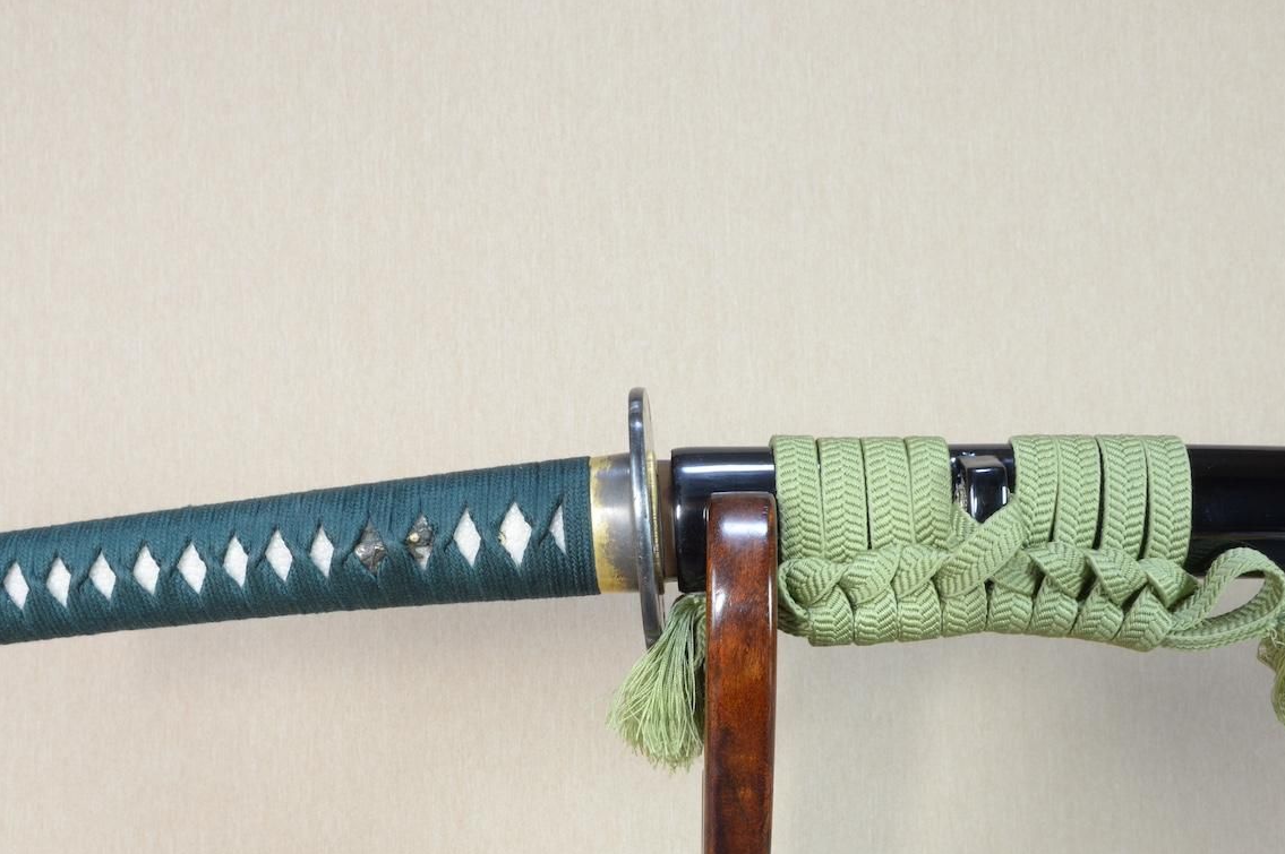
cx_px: 609
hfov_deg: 51.9
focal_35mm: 37
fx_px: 1320
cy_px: 523
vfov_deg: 35.7
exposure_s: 1/2
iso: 400
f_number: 11
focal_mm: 20
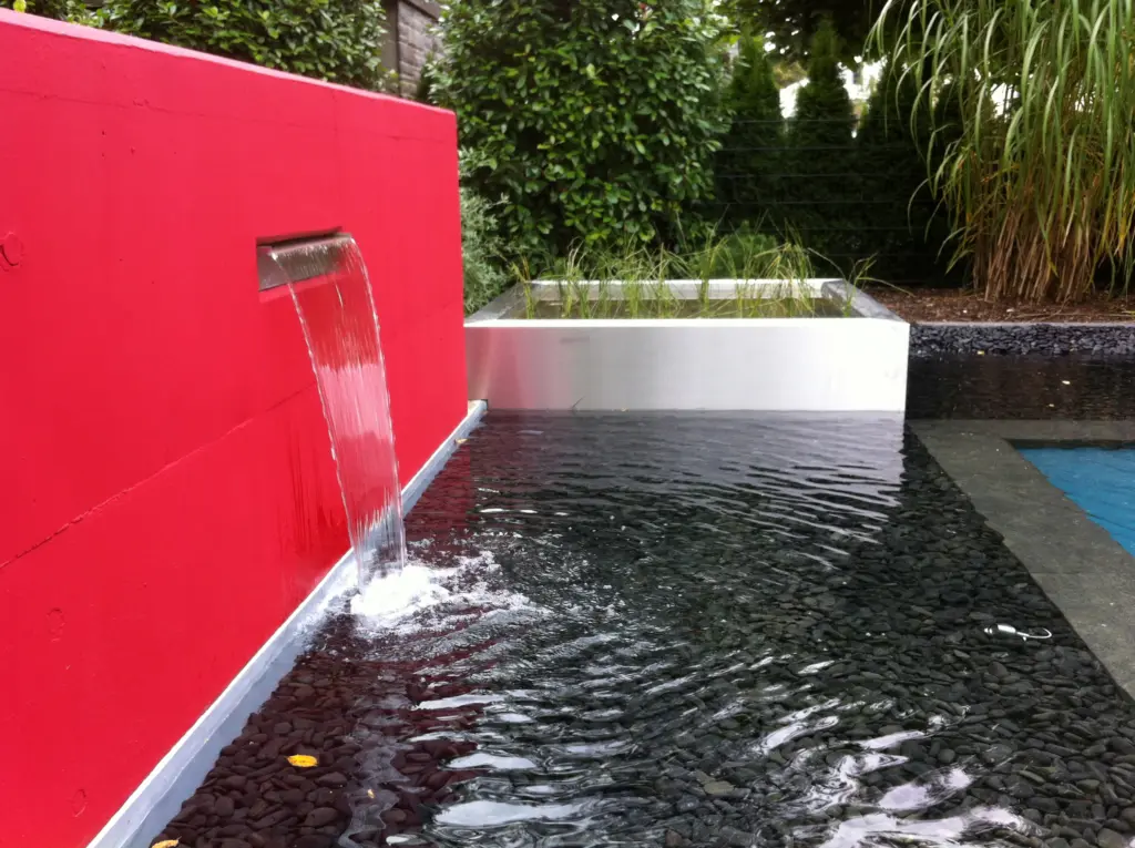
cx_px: 568
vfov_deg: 40.6
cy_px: 424
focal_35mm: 35
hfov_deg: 52.7
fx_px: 1146
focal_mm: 3.85
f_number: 2.8
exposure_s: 1/120
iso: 80
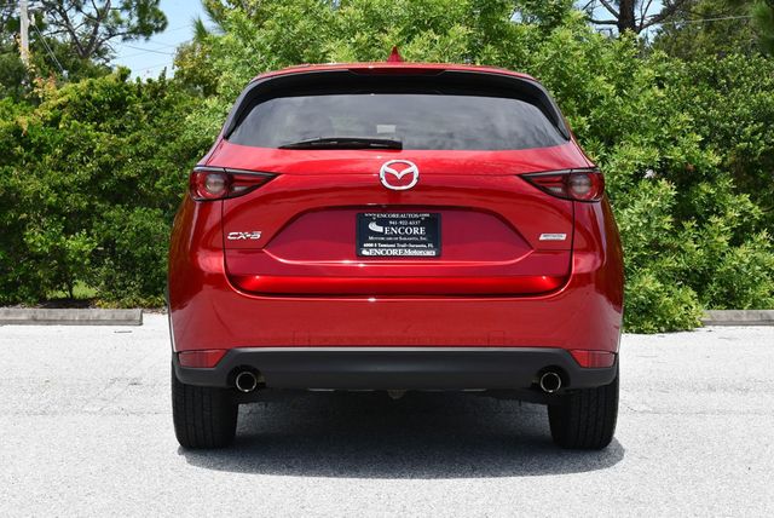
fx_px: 1463
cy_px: 259
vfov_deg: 20.1
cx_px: 387
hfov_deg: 29.6
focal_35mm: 68
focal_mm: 34
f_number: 8
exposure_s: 1/250
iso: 140
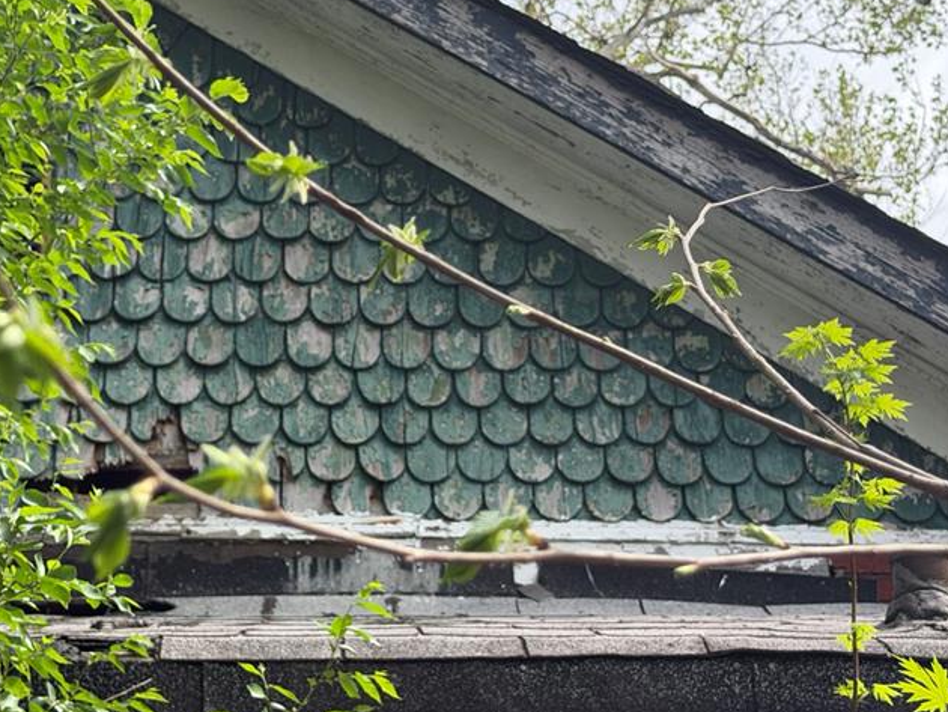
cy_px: 337
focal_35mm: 78
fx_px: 2137
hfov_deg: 25.0
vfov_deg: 18.9
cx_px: 379
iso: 64
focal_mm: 6.76
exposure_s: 1/1678
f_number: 1.78
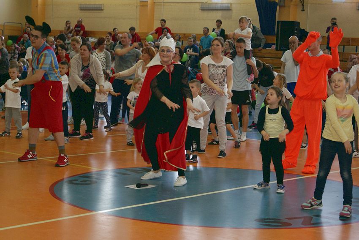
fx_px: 823
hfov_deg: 24.6
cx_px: 180
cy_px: 120
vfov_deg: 16.6
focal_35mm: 82
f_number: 5.6
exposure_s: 1/80
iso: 400
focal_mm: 55
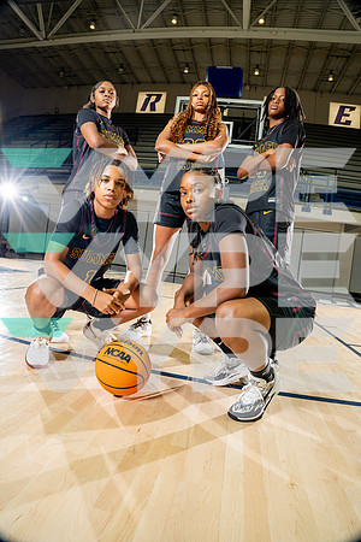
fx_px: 301
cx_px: 180
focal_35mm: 20
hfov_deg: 61.9
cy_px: 271
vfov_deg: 84.0
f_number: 8
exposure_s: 1/250
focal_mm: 20
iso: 640
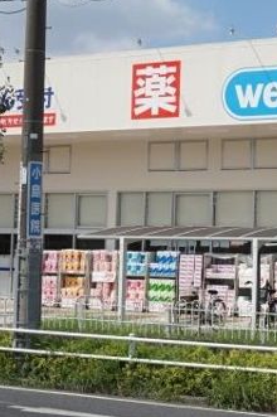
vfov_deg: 23.4
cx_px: 272
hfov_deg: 15.4
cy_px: 217
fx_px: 1006
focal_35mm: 87
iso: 100
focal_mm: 20
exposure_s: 1/320
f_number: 9
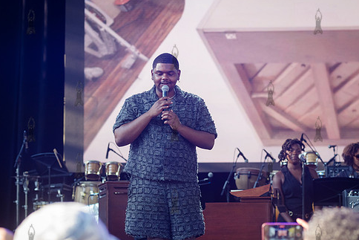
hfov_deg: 14.1
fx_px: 1446
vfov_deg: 9.5
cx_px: 171
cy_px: 110
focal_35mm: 145
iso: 1000
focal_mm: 105
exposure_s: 1/500
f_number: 4.5
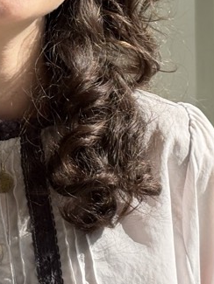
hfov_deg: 10.2
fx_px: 1186
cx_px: -11
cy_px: -16
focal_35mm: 144
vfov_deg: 13.5
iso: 50
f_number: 1.6
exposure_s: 1/1957
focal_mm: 5.96
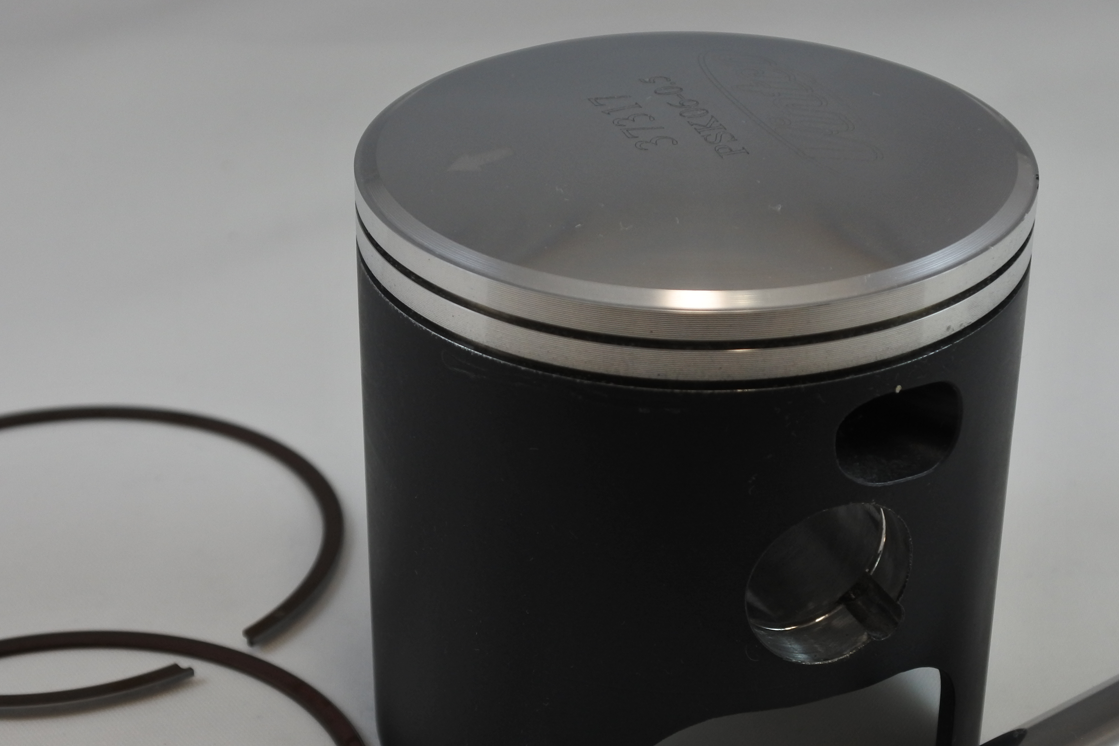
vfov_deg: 17.7
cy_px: 457
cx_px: 545
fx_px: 2393
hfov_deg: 26.3
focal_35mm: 77
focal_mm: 16.8
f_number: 5
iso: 200
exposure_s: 1/125
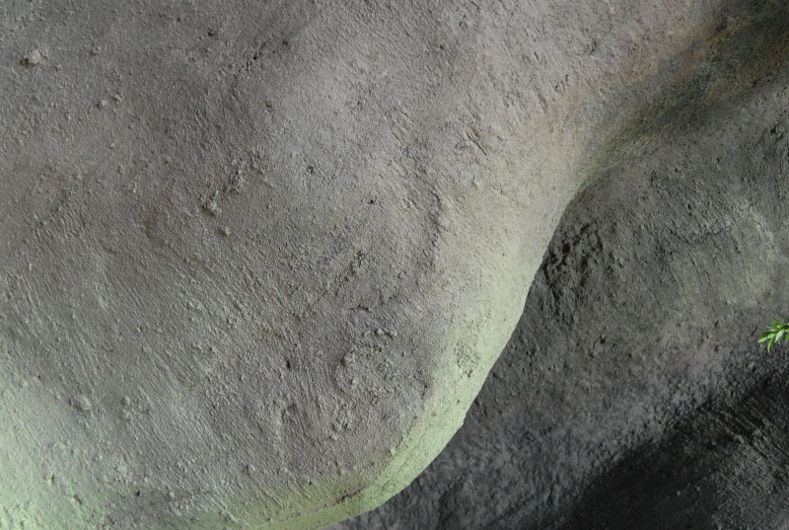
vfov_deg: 32.0
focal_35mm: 42
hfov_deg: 46.3
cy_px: 265
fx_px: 922
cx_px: 394
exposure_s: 1/125
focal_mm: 28
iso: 1600
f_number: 5.6
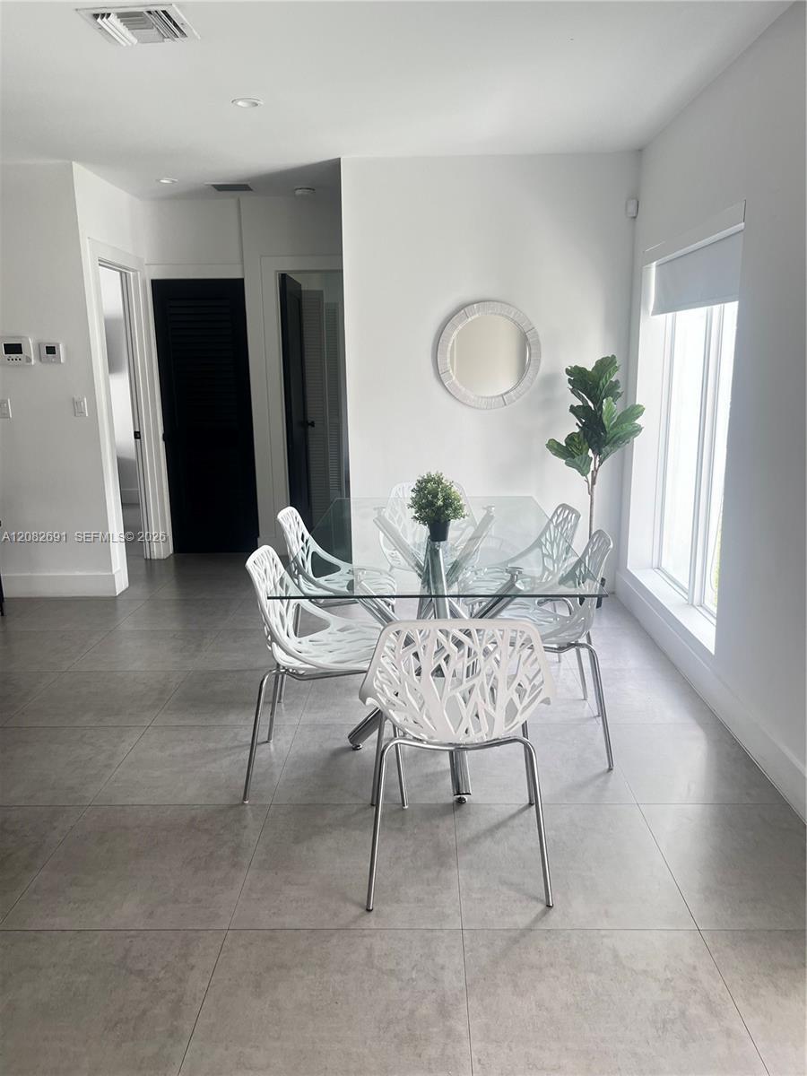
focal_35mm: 26
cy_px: 538
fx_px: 808
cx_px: 404
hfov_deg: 53.1
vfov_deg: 67.3
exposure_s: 1/168
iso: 64
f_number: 1.5
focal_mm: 5.7
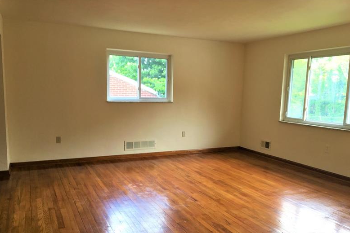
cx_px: 177
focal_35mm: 31
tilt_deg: -8.5
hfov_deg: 60.3
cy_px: 133
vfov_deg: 42.2
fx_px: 301
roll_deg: -1.1
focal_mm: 4.15
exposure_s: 1/40
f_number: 2.2
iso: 32
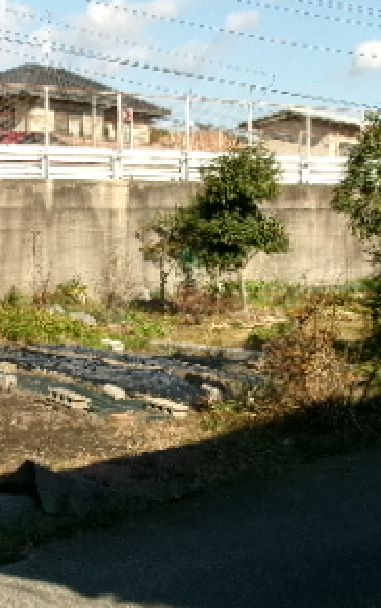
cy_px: 364
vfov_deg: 31.4
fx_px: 1078
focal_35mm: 65
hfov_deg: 20.0
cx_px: 127
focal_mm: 5.1
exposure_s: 1/110
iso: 100
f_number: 10.8
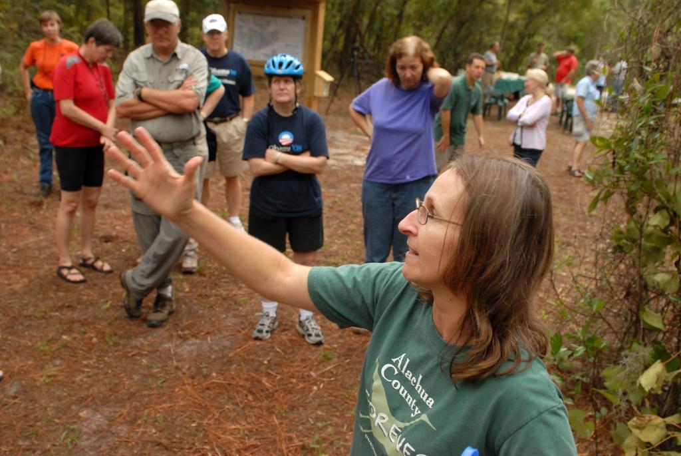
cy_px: 228
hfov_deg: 53.1
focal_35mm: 36
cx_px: 340
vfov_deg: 37.0
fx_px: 682
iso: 400
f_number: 4
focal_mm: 24
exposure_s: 1/100
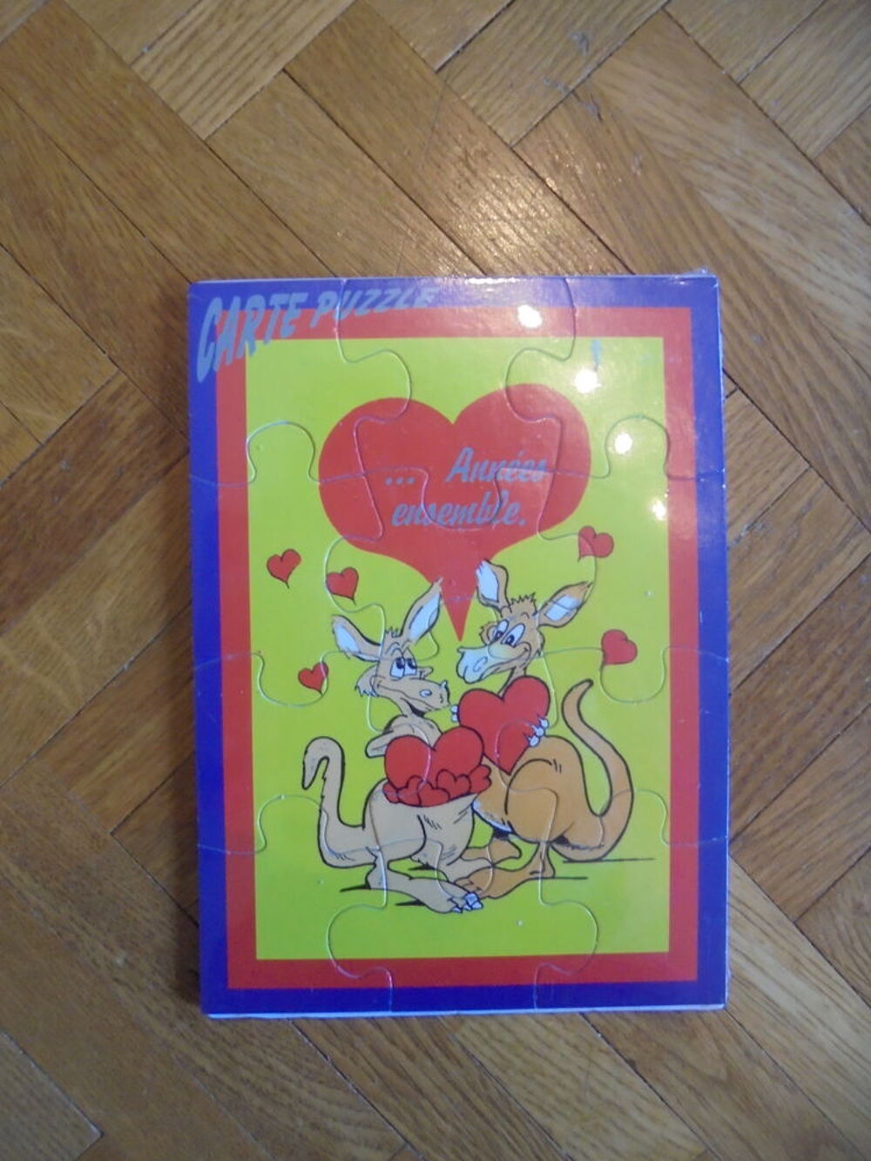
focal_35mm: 26
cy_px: 580
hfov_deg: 53.1
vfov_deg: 67.3
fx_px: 872
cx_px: 436
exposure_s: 1/30
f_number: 3.5
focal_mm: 4.6
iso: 400
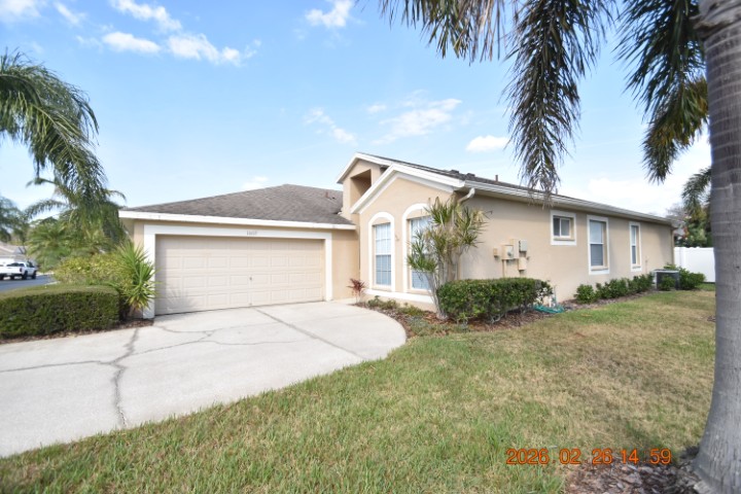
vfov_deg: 77.3
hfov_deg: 100.4
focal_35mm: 15
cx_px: 370
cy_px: 247
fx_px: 309
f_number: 3.5
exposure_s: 1/3000
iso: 800
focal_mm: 10
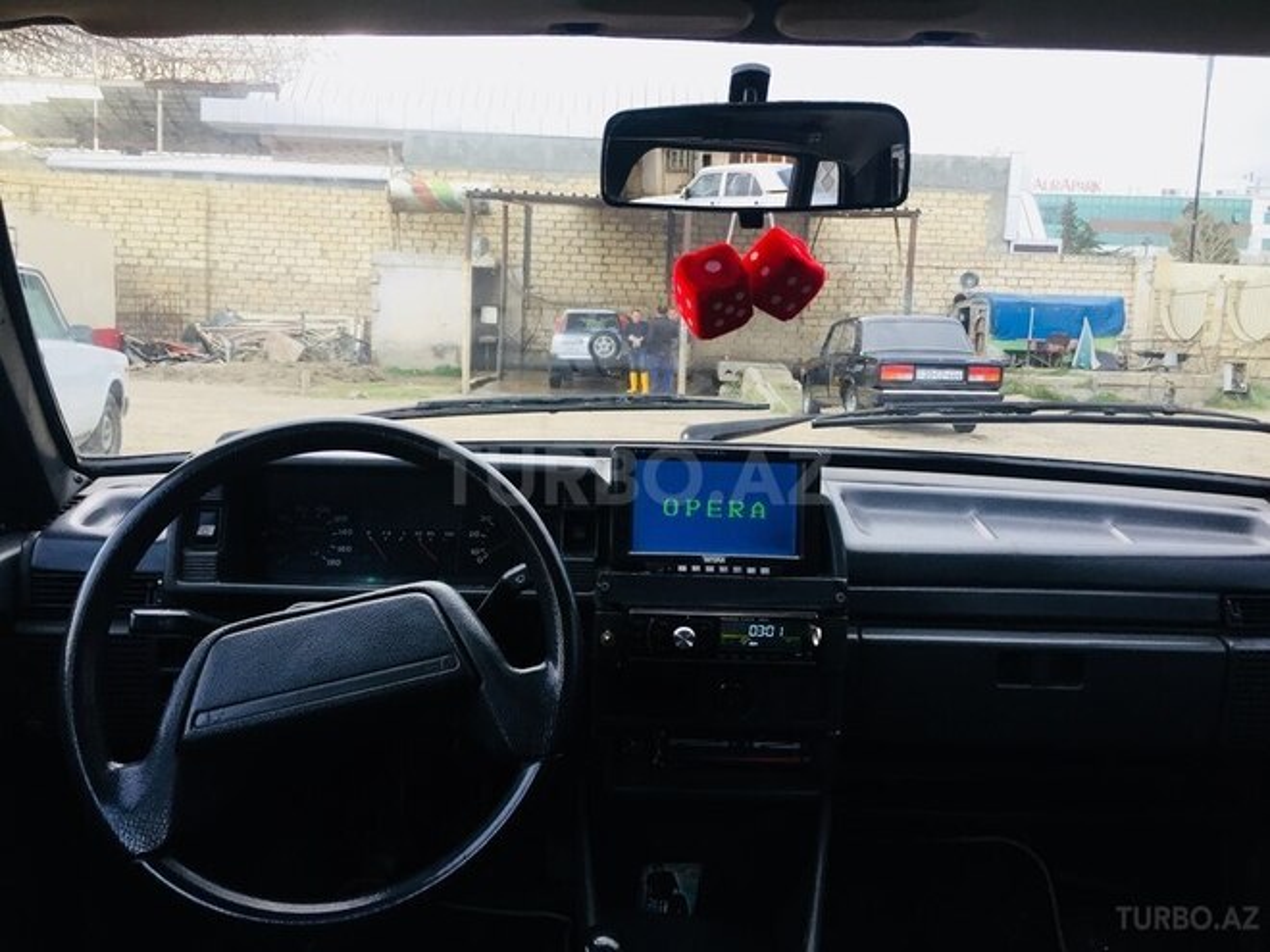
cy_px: 476
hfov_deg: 61.7
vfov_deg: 48.2
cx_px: 635
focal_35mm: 29
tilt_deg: -6.8
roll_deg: -1.8
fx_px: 1064
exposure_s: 1/33
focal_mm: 4.15
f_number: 2.2
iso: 32
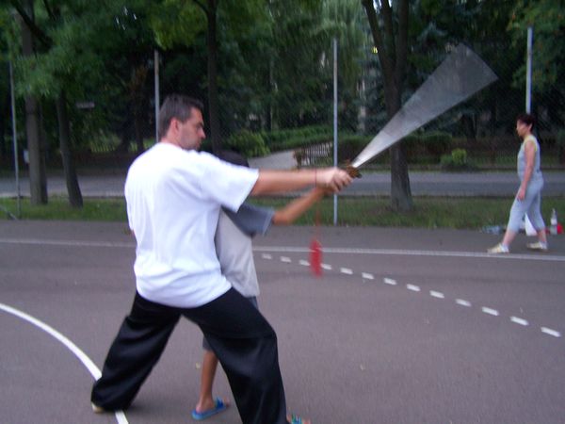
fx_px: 620
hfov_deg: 49.0
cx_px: 282
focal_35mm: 38
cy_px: 212
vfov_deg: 37.7
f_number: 2.8
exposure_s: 1/10
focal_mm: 6.3
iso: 160
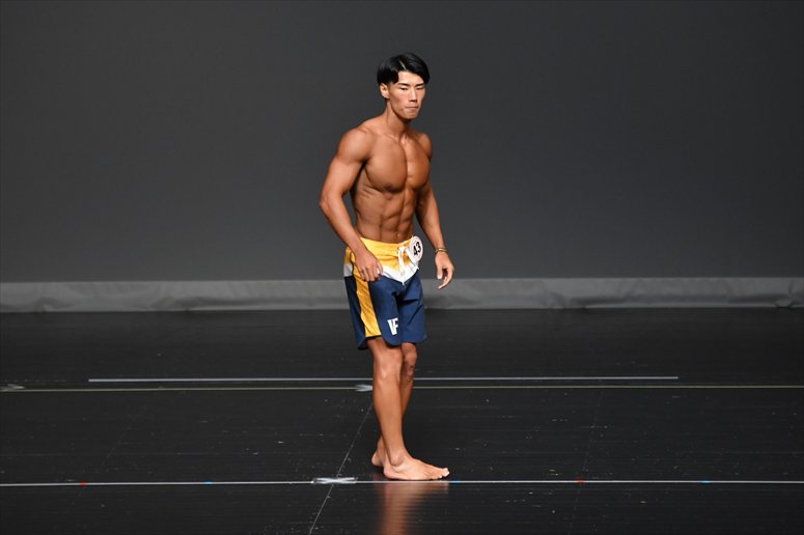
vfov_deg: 4.4
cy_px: 268
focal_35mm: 315
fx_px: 7032
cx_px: 402
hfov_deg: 6.5
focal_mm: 210
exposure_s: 1/400
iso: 2000
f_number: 5.6
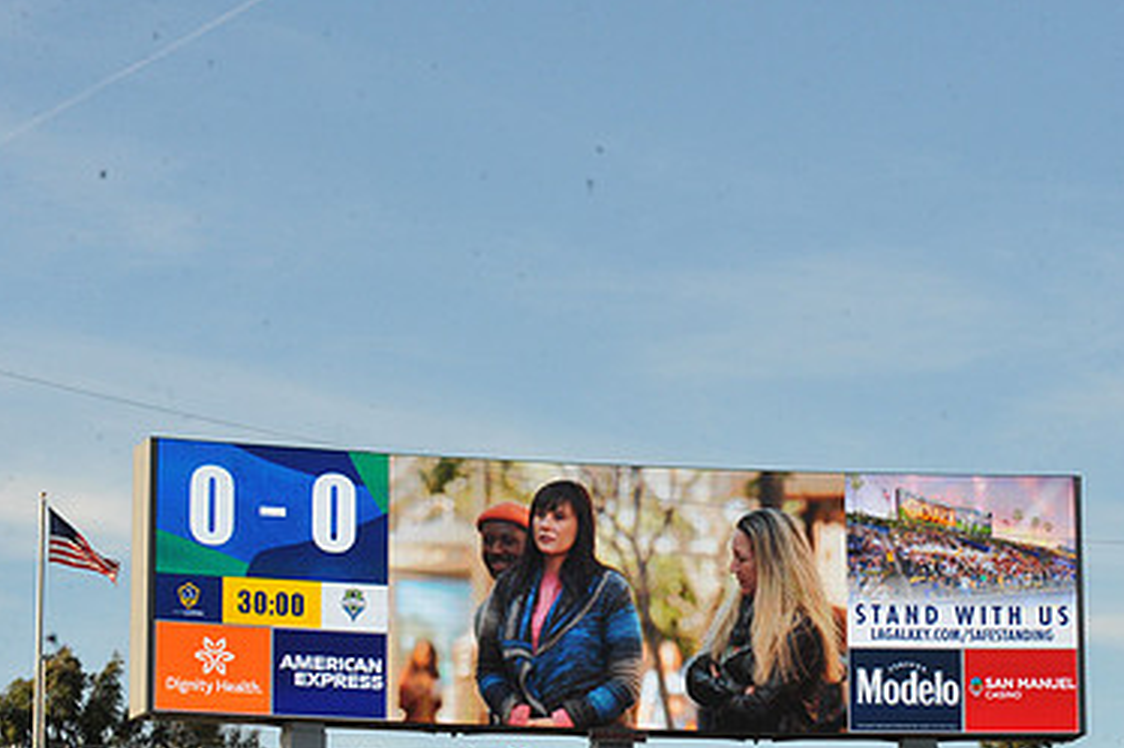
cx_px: 664
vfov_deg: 11.0
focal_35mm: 124
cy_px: 568
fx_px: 3870
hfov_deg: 16.5
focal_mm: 80
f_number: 16
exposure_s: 1/1000
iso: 1600
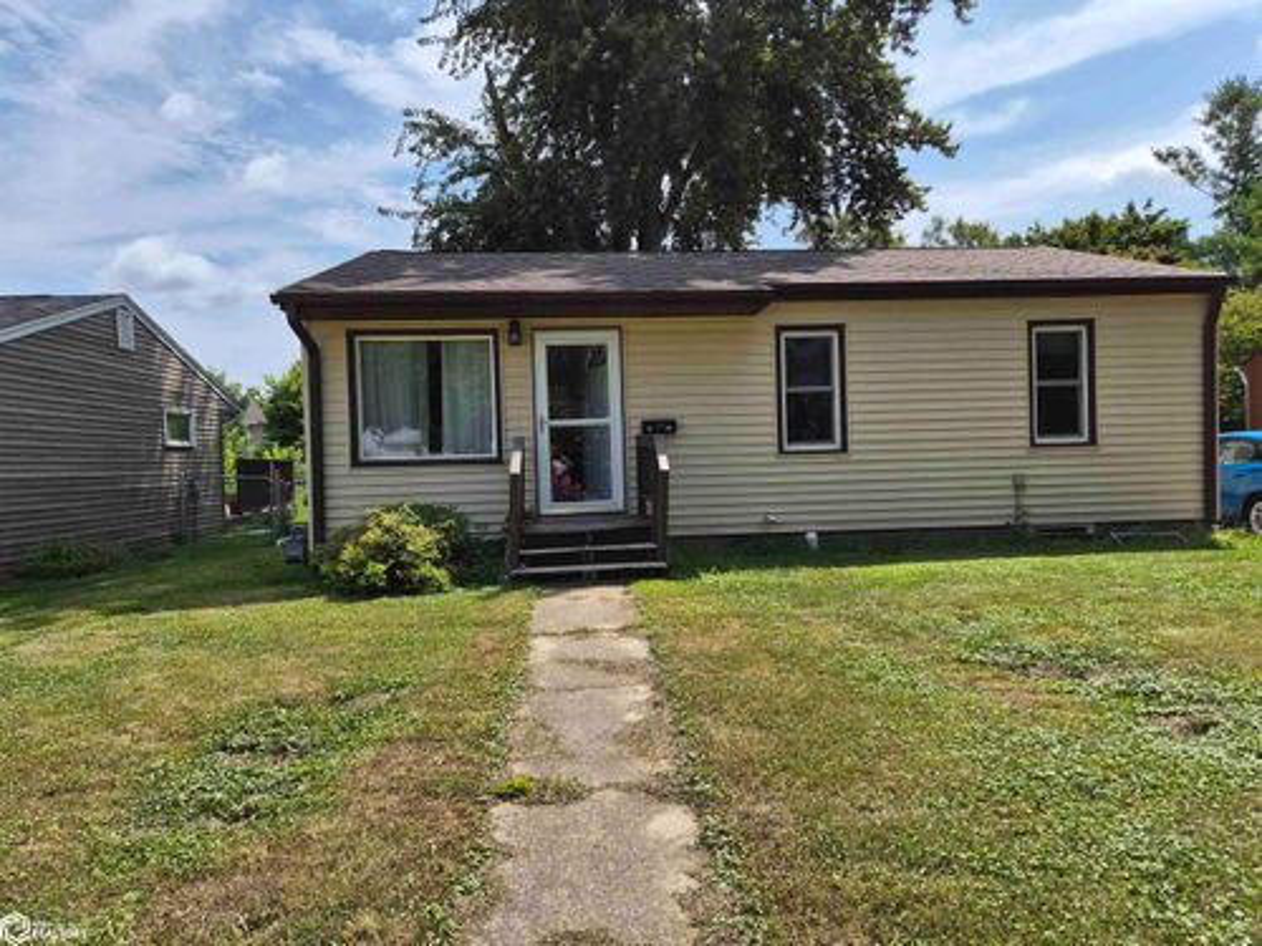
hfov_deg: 73.9
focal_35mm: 23
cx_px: 631
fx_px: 839
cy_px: 473
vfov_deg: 58.9
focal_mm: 5.4
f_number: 1.8
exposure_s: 1/6848
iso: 80
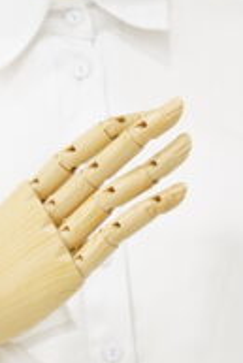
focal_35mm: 265
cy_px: 592
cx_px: -52
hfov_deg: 5.2
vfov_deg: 7.6
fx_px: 2678
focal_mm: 50
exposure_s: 1/8
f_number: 6.3
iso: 640
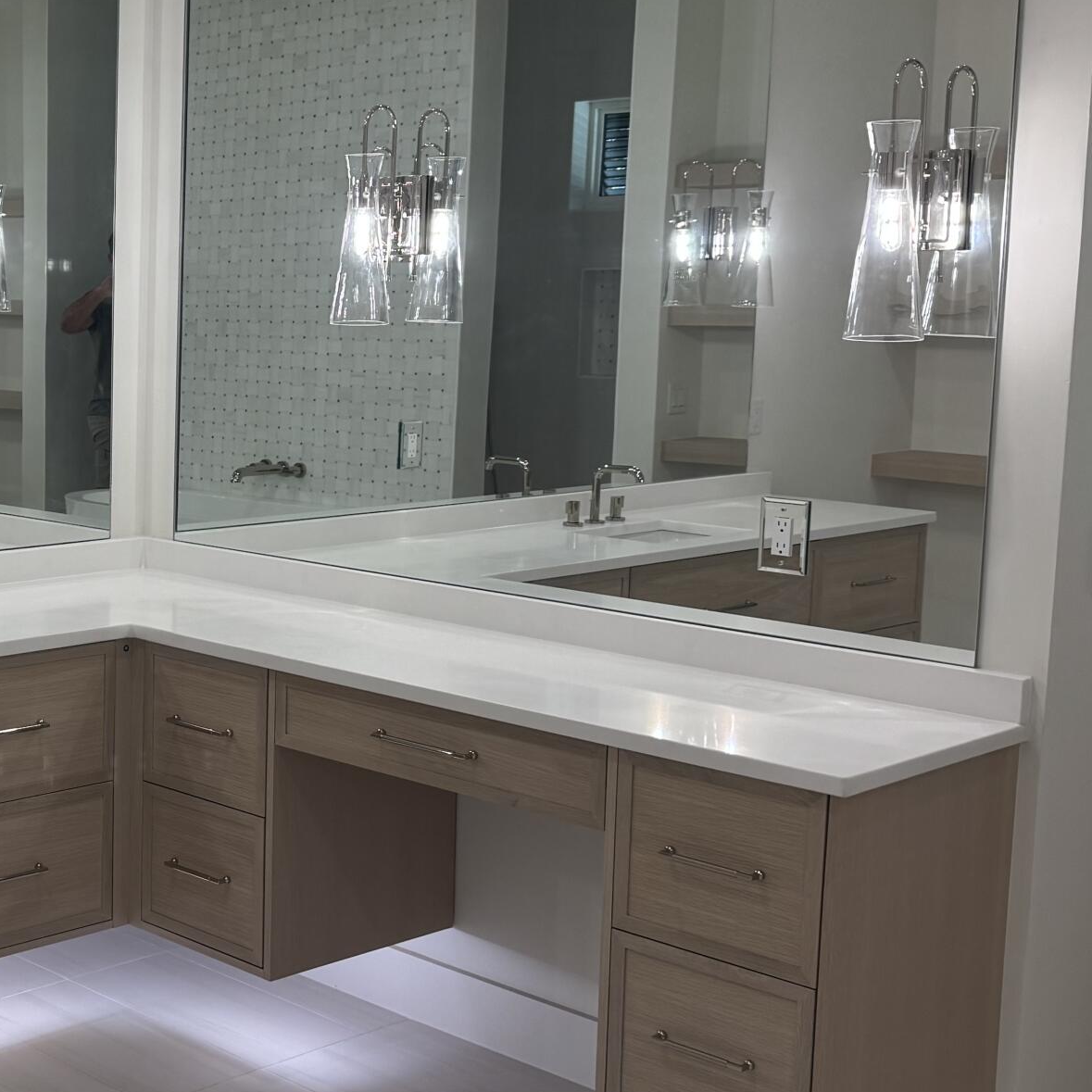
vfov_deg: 31.6
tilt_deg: -7.2
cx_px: -37
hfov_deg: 29.3
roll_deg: +0.4
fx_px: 1927
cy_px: 503
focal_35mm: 54
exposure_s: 1/134
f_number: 1.78
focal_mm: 6.76
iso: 100
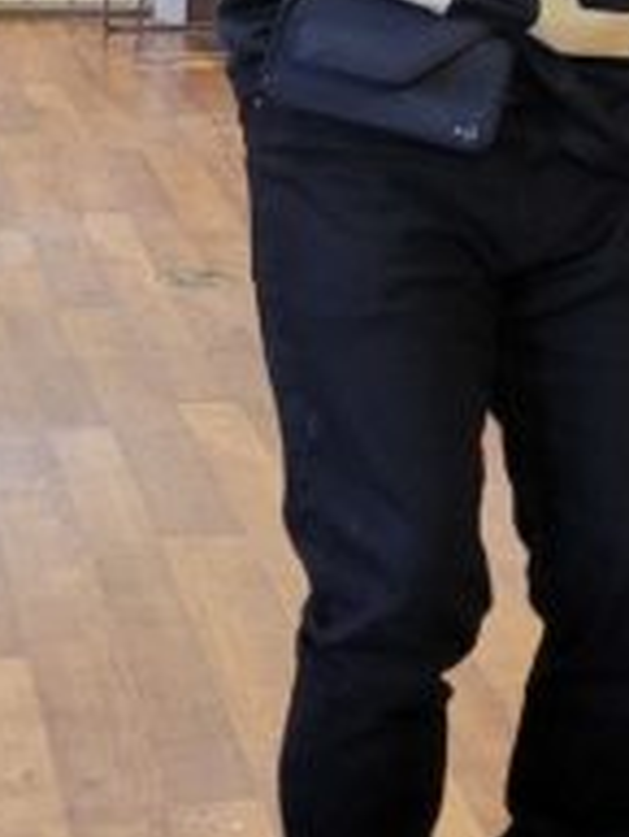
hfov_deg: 10.6
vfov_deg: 14.0
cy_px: -30
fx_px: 3340
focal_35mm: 138
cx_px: 664
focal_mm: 5.4
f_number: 1.8
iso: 160
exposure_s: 1/120
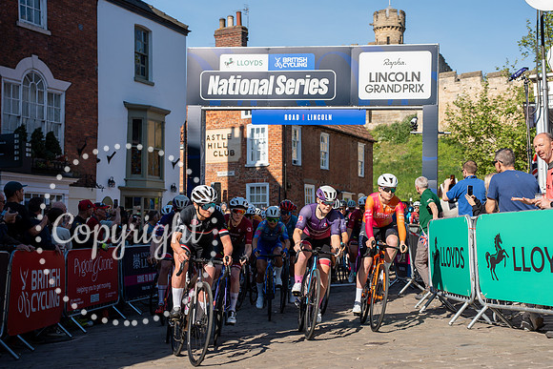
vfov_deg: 22.6
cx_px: 313
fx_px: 924
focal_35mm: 60
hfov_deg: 33.3
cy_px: 197
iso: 100
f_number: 4
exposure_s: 1/800
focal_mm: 52
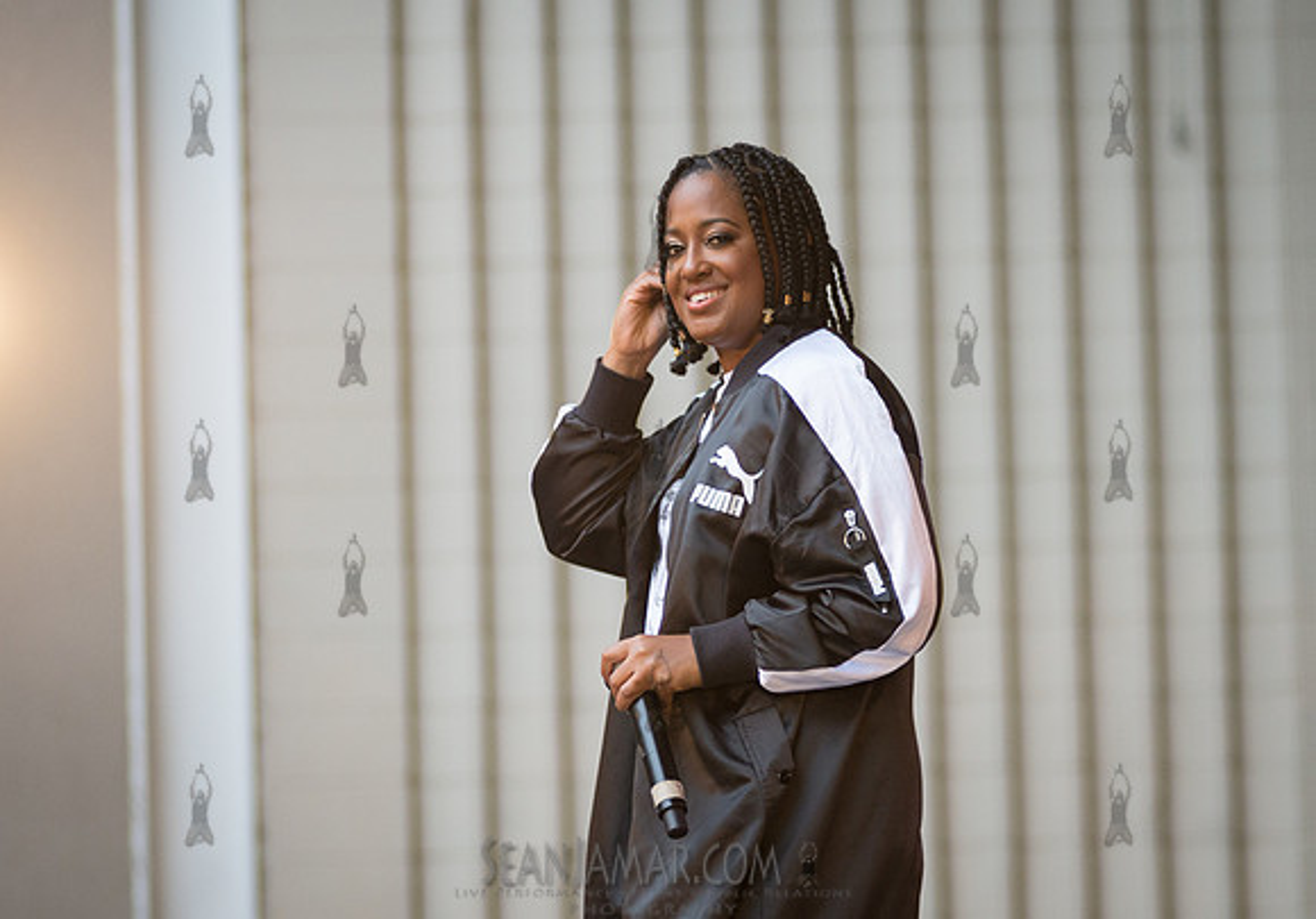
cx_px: 717
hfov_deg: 11.8
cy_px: 438
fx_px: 6358
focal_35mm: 171
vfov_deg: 8.3
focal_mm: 125
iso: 1600
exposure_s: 1/400
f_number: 2.8
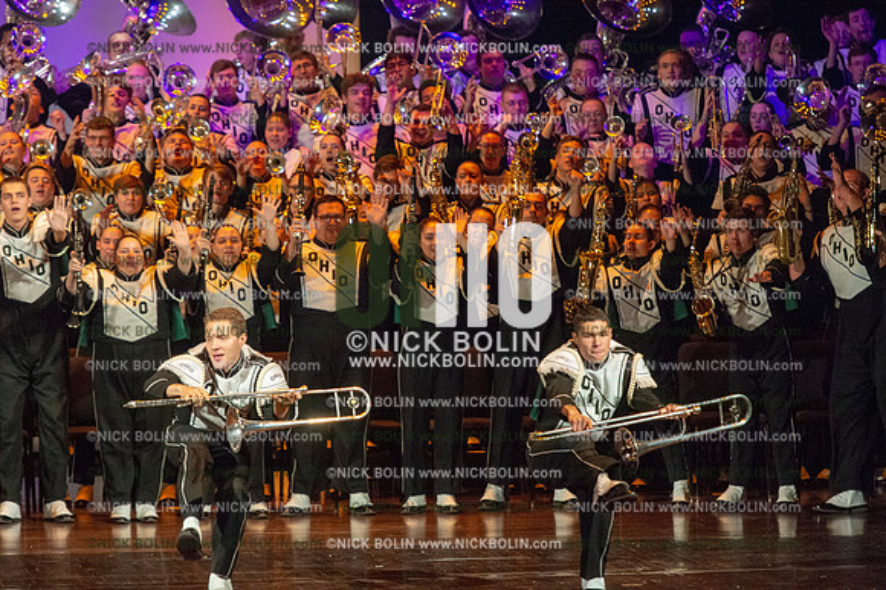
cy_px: 295
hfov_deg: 8.2
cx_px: 443
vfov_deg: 5.5
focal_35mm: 250
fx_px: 6149
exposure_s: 1/320
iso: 8000
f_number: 5.6
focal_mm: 250
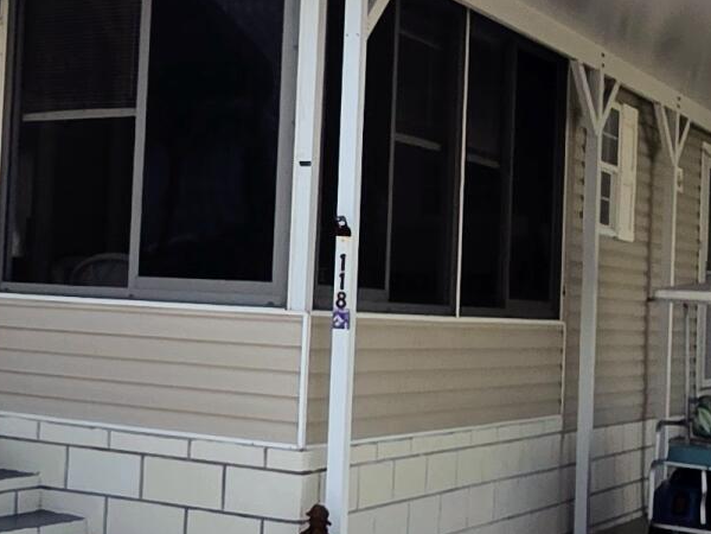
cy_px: 229
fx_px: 1335
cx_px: 135
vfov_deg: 22.6
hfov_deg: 29.1
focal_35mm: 65
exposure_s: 1/3160
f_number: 2.2
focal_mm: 2.2
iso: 50
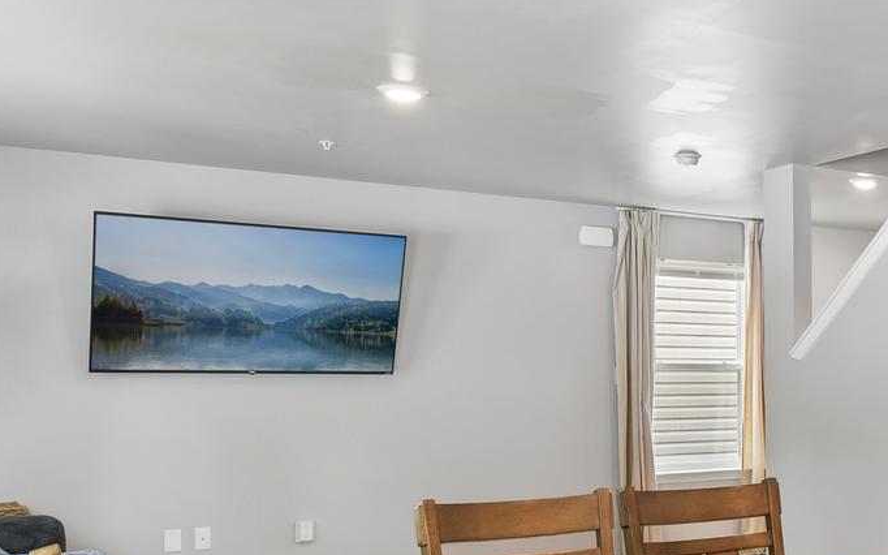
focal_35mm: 49
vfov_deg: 26.1
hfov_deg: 36.4
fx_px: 1186
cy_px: 394
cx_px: 910
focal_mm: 16
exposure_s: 1/15
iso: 320
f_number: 8
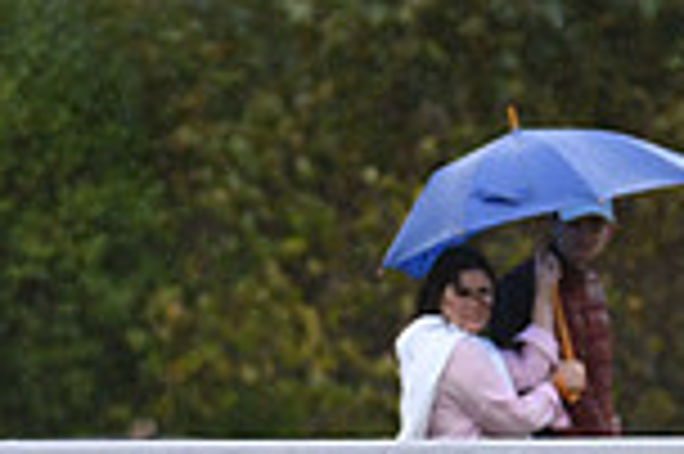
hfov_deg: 1.4
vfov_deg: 1.0
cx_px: 1184
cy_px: 214
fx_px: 27235
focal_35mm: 1435
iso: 1400
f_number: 4.5
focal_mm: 250
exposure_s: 1/1250
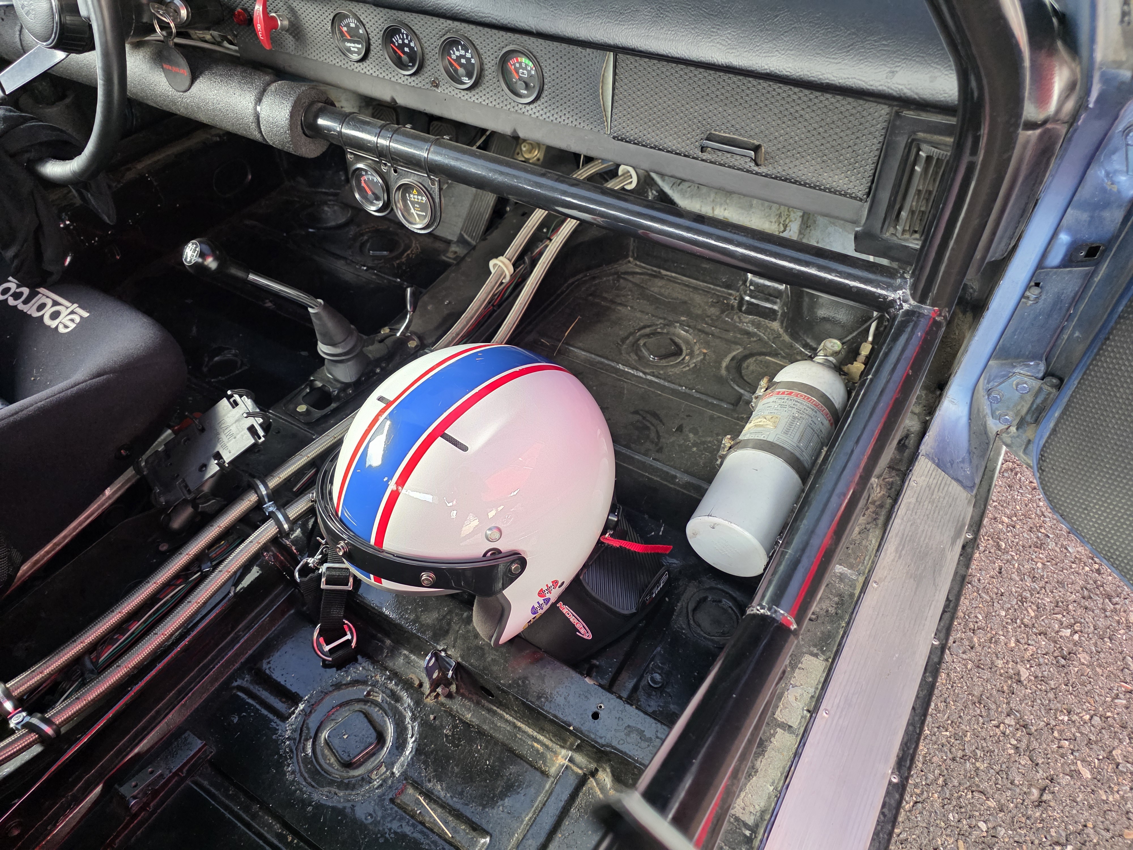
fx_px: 753
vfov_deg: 58.9
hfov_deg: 73.9
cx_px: 566
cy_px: 425
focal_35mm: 23
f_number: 1.7
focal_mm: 6.3
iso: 400
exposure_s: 1/120
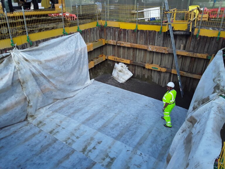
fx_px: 182
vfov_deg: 49.7
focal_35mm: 28
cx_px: 112
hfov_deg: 63.4
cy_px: 84
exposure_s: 1/763
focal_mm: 2.91
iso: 40
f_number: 1.9
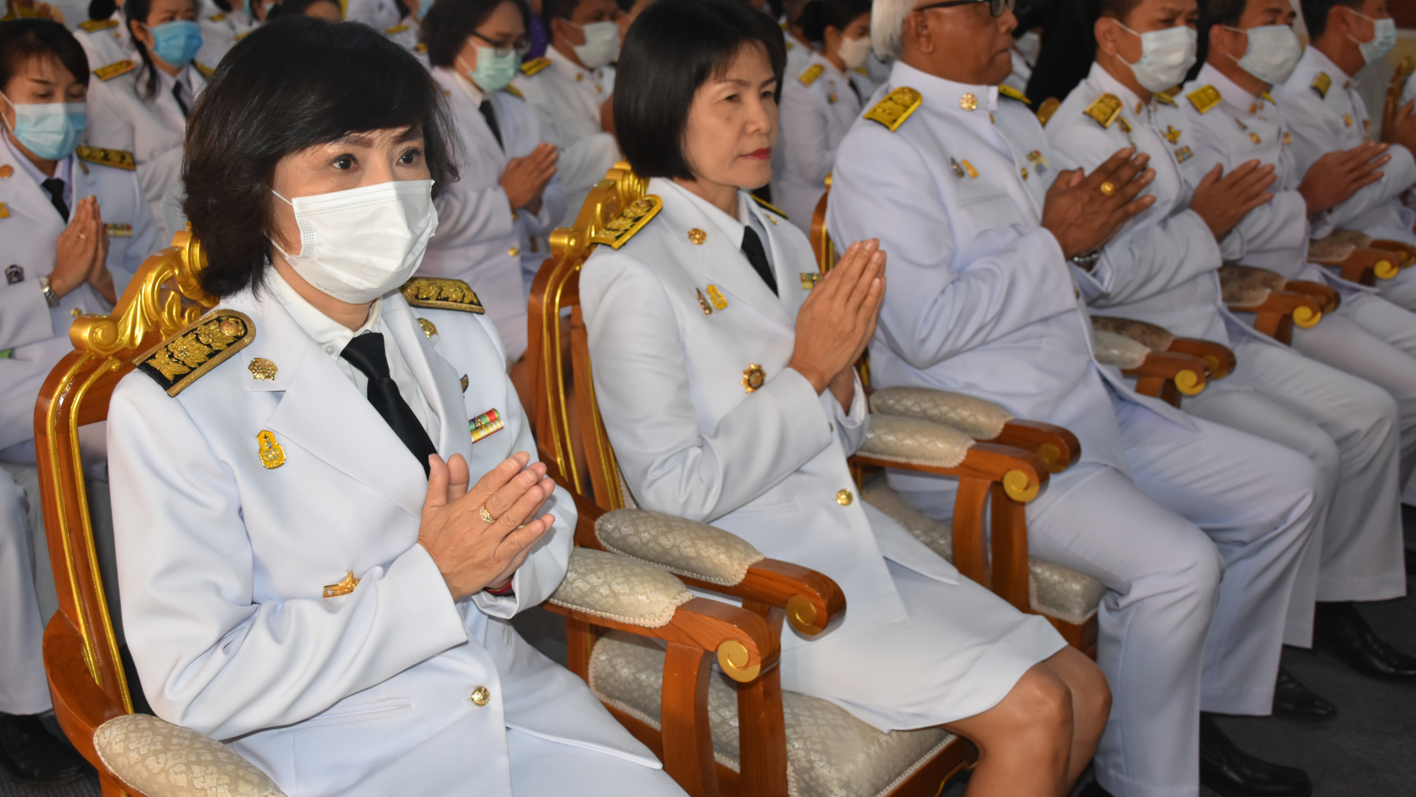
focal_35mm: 41
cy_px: 373
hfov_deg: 49.4
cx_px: 707
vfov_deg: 29.0
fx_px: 1539
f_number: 4.5
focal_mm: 26
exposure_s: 1/80
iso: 800
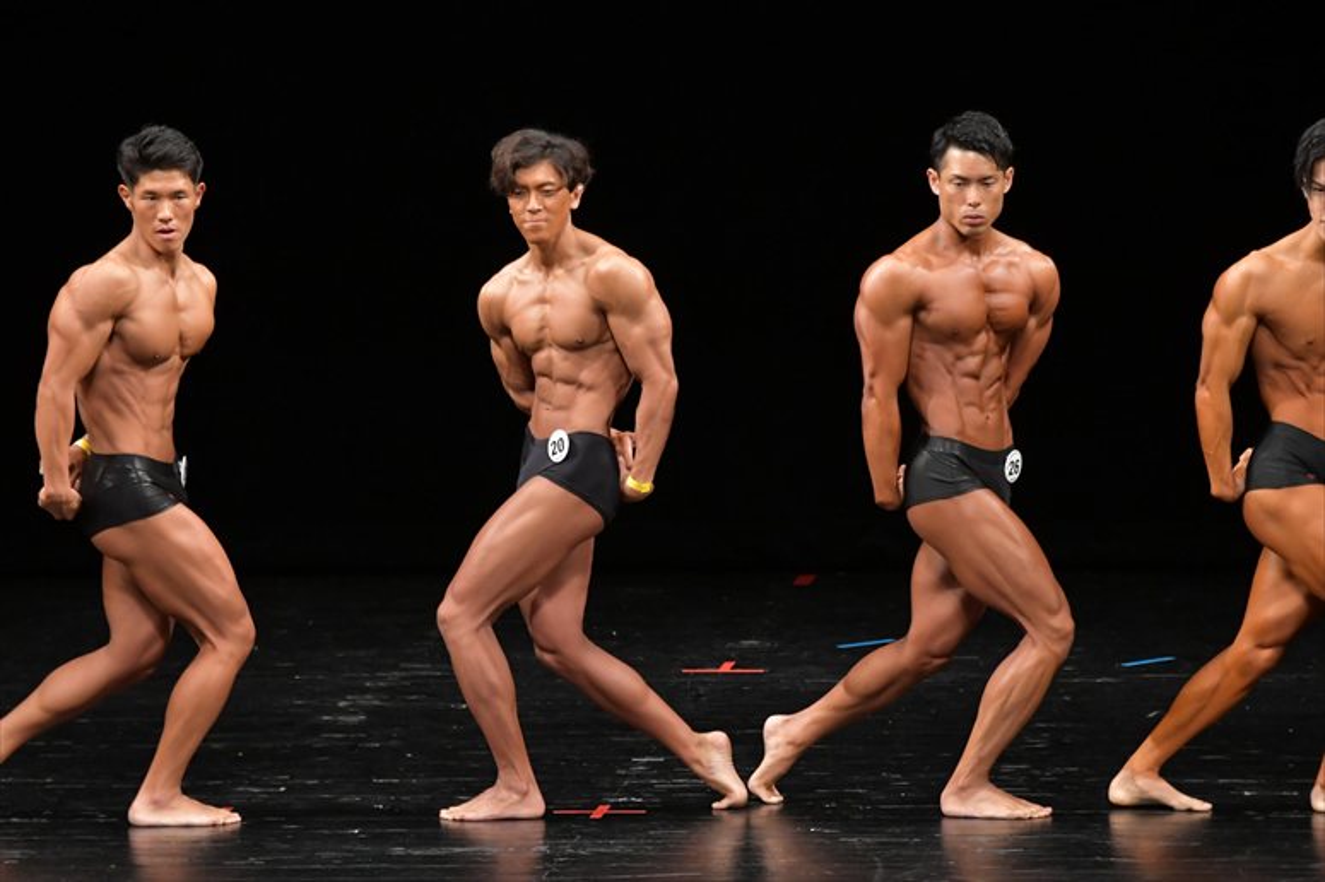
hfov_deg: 7.6
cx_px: 662
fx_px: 9933
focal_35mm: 270
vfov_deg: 5.1
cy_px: 441
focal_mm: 180
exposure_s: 1/400
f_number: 5.6
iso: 3200
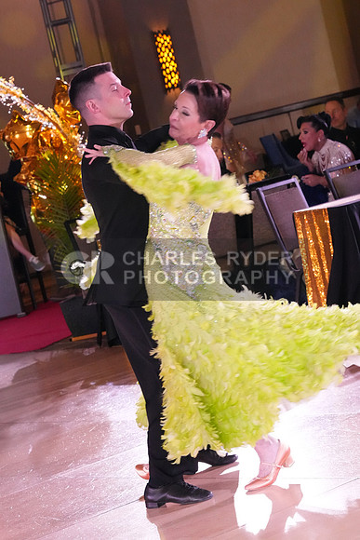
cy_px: 270
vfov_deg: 16.3
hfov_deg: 10.9
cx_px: 180
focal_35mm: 126
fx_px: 1889
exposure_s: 1/250
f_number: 7.1
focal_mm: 84
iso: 8000
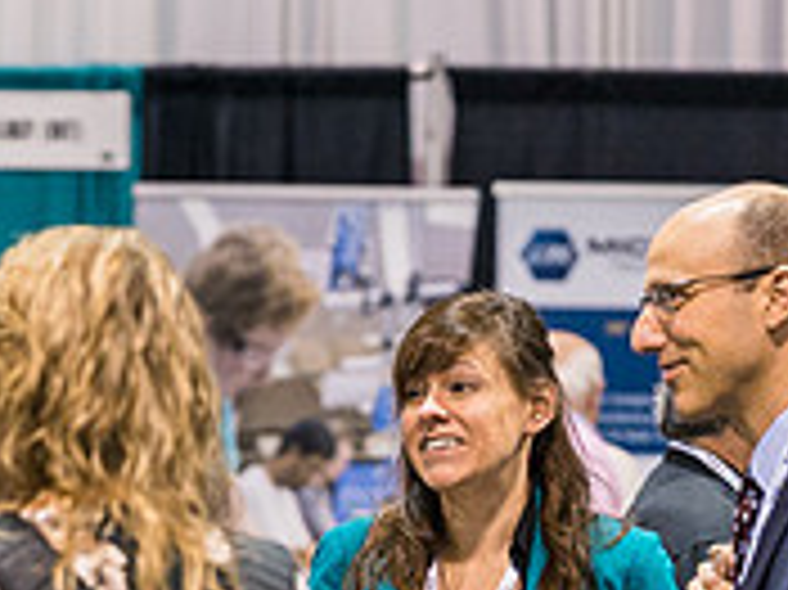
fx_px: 8986
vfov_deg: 3.7
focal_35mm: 395
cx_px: -104
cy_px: 826
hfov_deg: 5.0
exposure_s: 1/160
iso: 3200
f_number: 3.5
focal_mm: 124
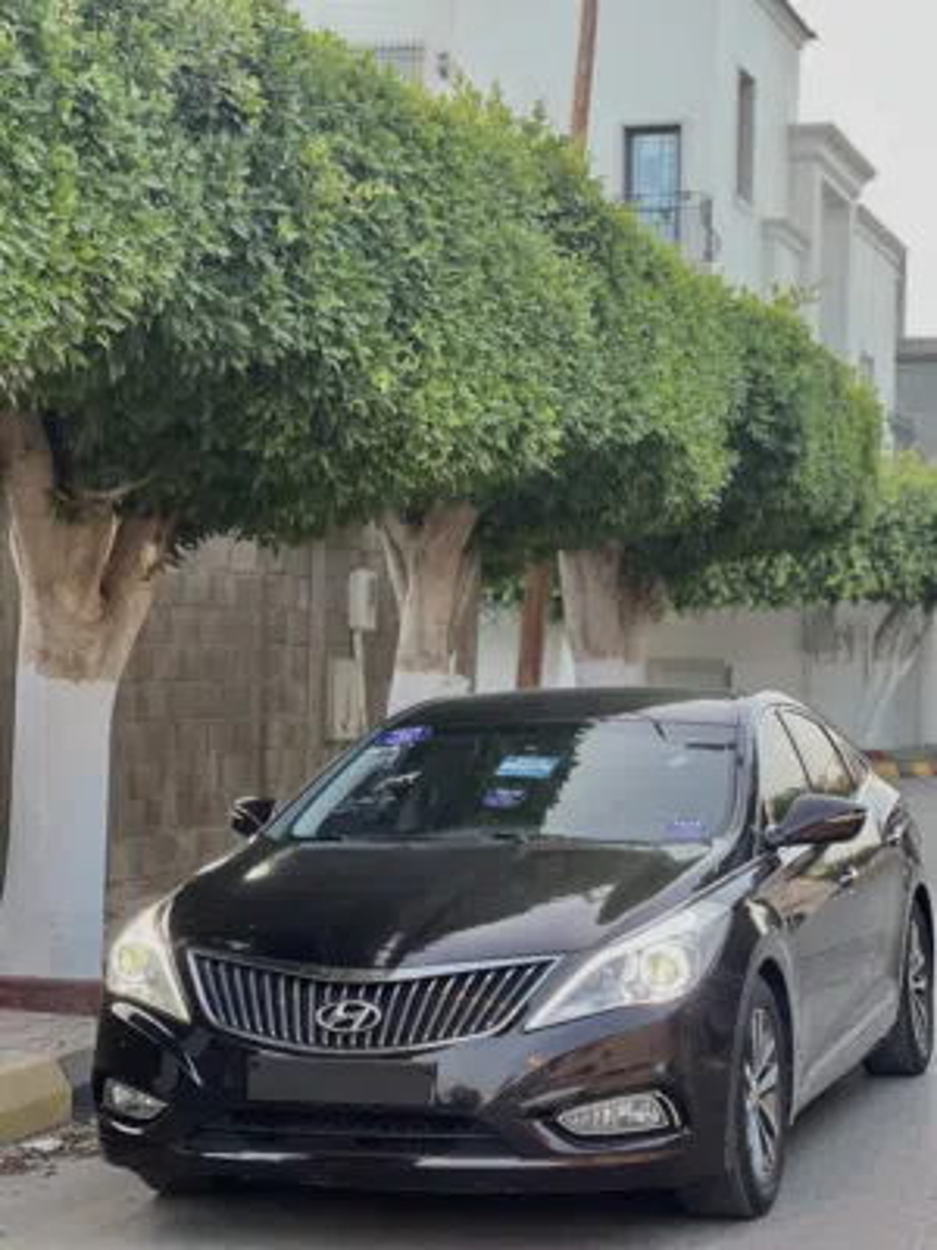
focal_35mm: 77
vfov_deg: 25.3
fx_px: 2779
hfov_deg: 19.1
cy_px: 625
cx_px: 468
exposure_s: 1/40
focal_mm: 9
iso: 320
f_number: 2.8
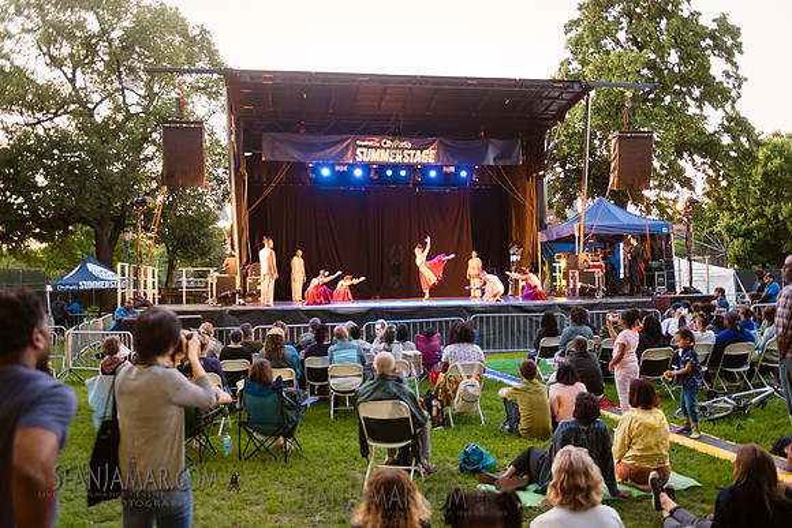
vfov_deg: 42.6
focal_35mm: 31
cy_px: 264
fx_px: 678
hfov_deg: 60.6
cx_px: 396
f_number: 2.8
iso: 4000
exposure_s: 1/60
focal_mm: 29
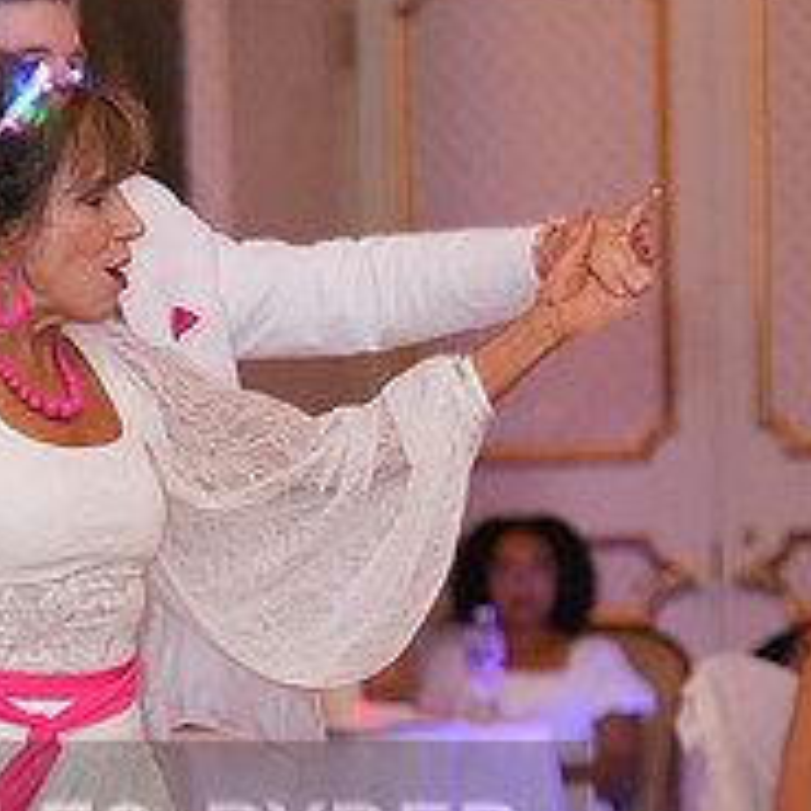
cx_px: -15
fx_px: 4957
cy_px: 890
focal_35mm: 187
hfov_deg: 9.3
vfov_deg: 9.3
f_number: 2
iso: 5000
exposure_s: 1/250
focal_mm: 70
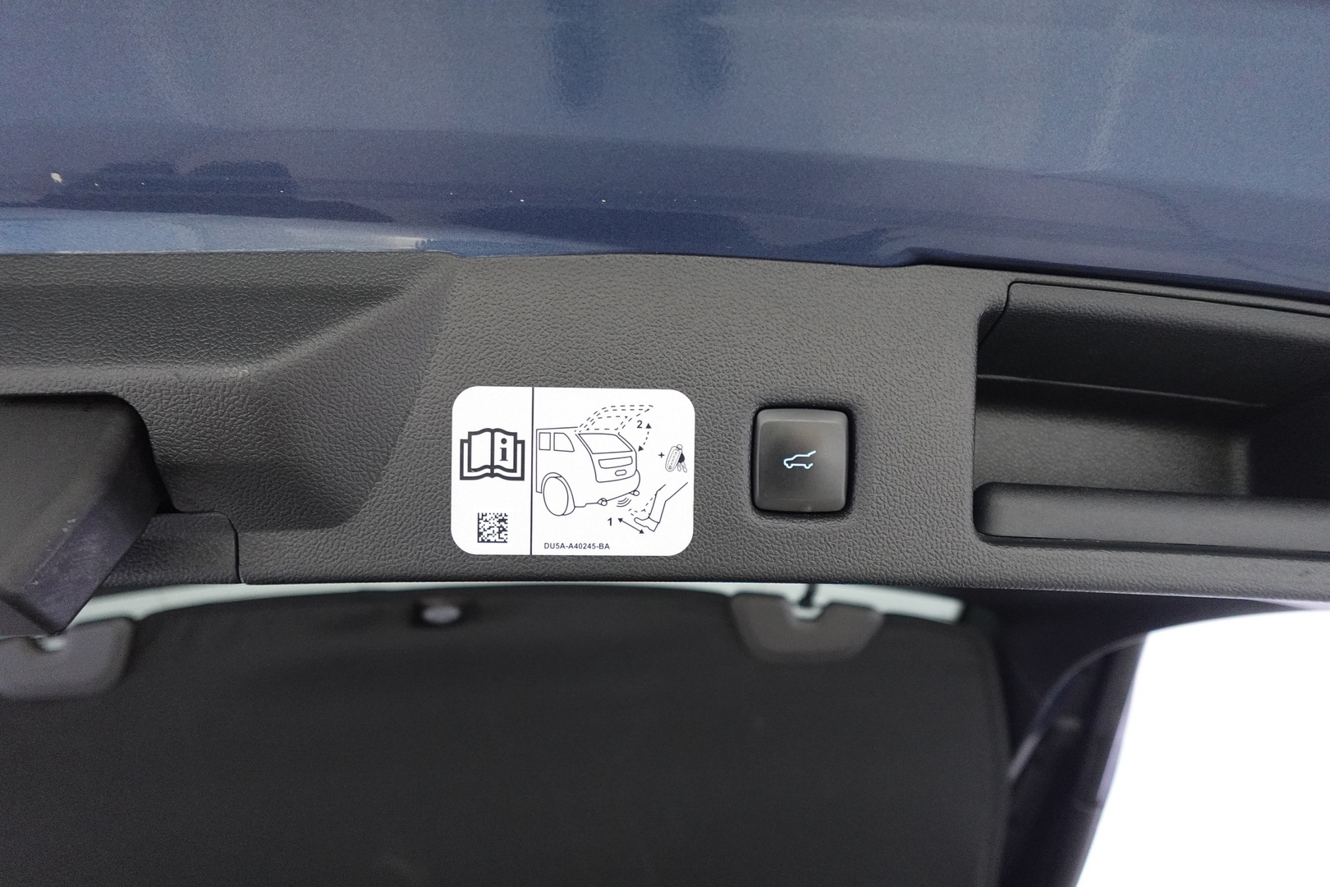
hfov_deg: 84.0
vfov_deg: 61.9
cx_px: 665
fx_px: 739
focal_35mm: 20
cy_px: 444
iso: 1600
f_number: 2
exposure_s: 1/80
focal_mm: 7.6
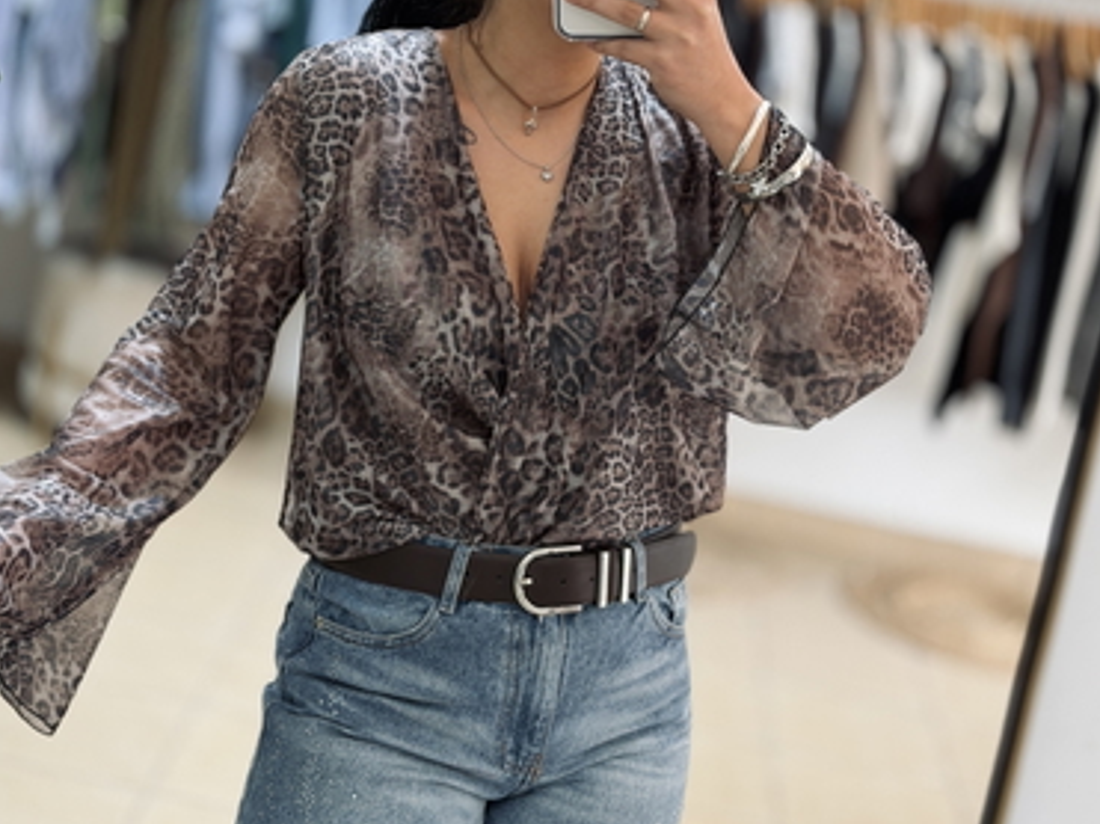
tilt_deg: -10.2
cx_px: 537
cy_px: 322
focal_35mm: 69
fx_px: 2192
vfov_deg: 21.3
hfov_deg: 28.2
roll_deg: -11.2
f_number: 1.78
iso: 80
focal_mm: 6.76
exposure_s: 1/100
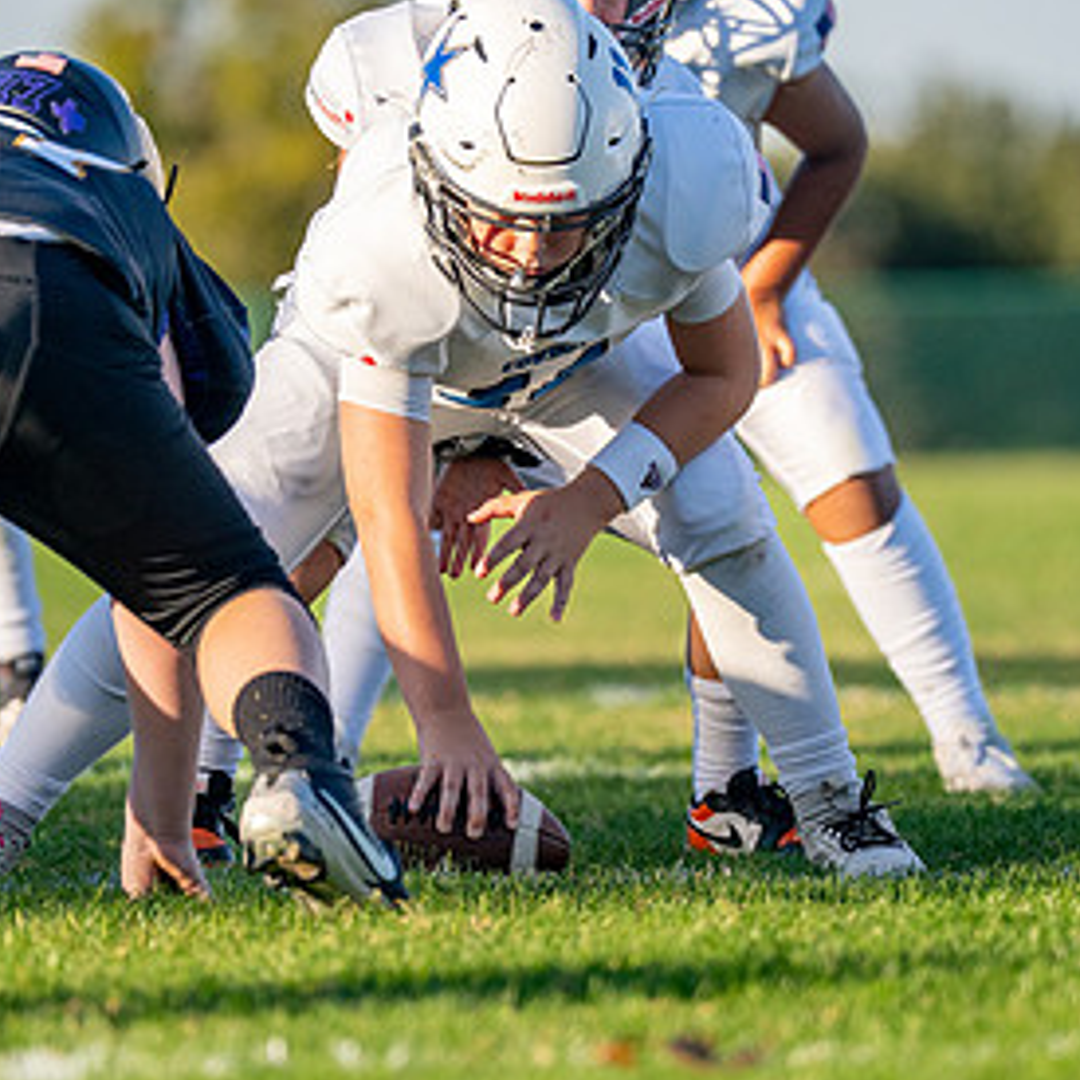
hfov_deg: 3.3
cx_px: 558
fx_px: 18637
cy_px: 463
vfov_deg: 3.3
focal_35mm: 528
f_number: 2.8
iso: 200
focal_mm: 200
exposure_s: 1/2500
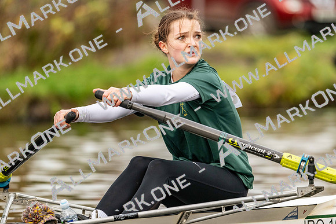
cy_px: 112
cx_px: 168
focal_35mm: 400
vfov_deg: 3.4
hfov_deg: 5.2
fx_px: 3734
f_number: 4.5
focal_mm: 400
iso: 2000
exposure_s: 1/2500
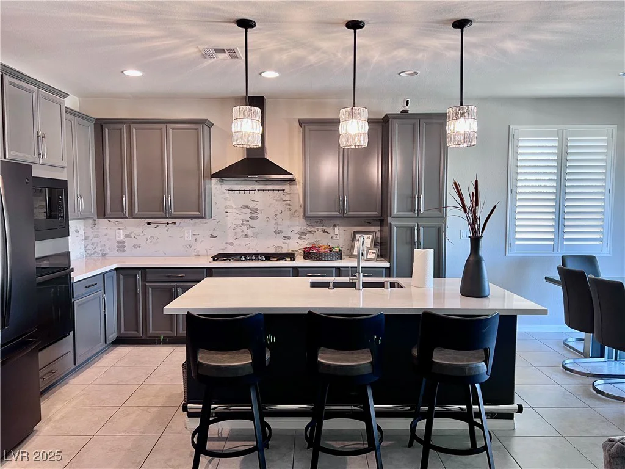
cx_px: 312
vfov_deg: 53.1
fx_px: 469
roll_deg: +0.9
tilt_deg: -3.7
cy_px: 234
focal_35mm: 26
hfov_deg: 67.3
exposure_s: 1/60
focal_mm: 5.7
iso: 80
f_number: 1.5
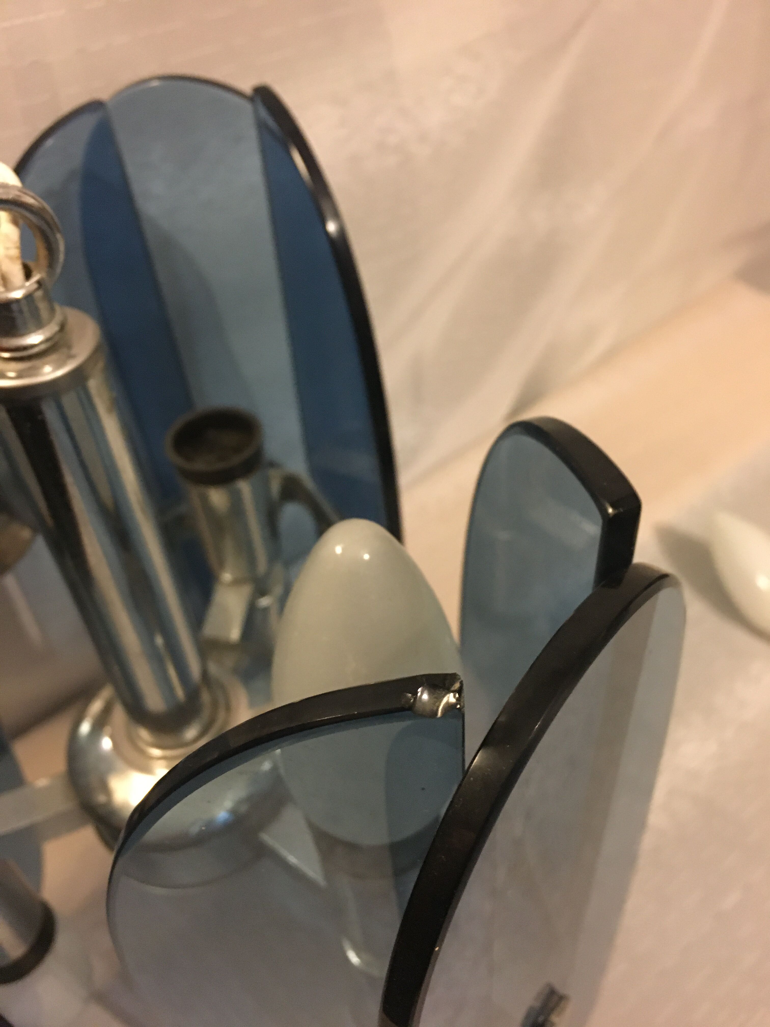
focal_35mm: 29
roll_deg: +2.8
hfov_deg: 48.2
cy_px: 514
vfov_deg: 61.7
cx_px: 385
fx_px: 860
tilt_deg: -44.3
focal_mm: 4.15
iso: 400
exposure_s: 1/17
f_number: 2.2
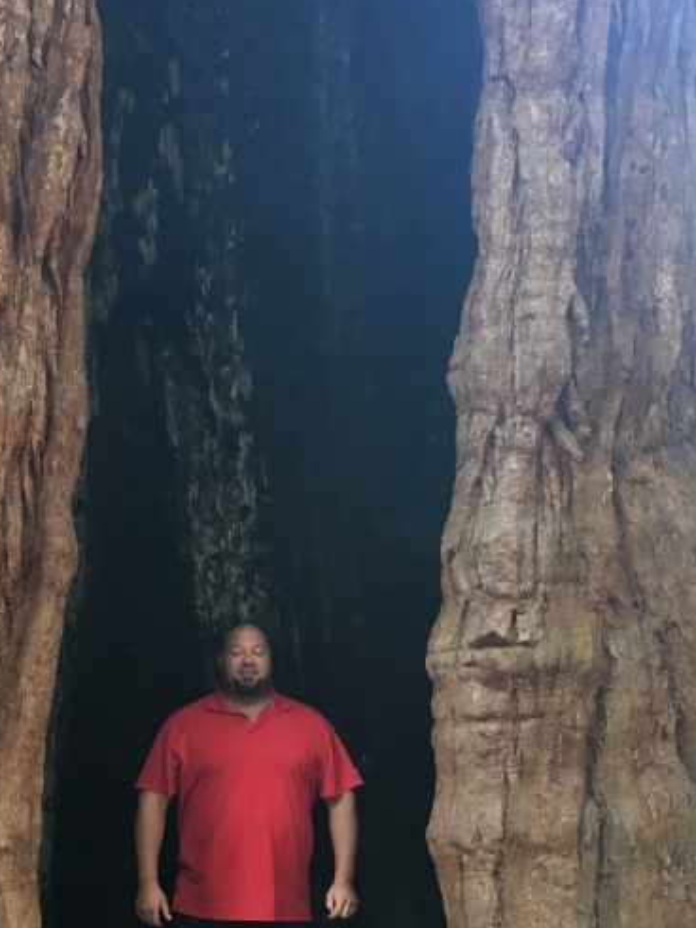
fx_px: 1690
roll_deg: +0.6
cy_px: 637
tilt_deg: +1.7
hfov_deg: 23.1
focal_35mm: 63
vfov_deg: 30.4
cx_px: 214
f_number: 2.2
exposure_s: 1/30
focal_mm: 4.15
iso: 64
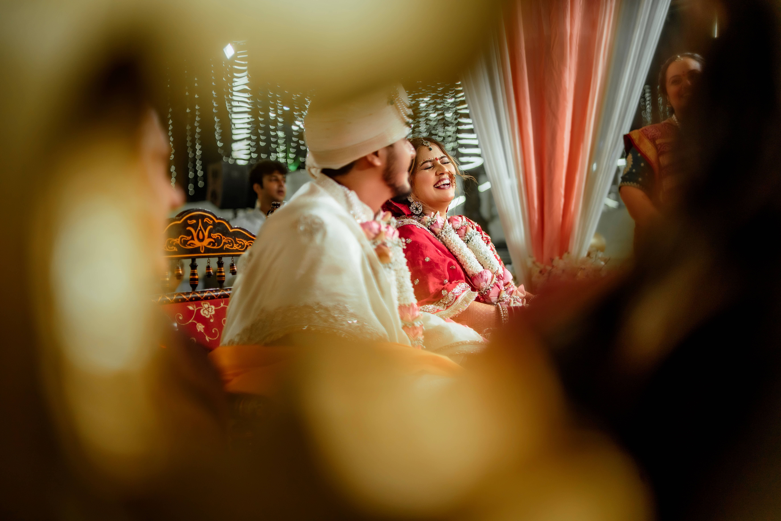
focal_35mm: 35
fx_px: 759
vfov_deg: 37.9
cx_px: 390
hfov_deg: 54.4
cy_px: 260
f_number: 1.4
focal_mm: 35
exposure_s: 1/250
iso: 250
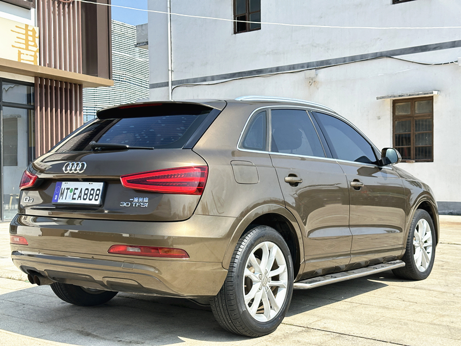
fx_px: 639
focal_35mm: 48
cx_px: 230
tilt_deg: -0.5
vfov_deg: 30.3
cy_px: 173
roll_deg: -0.2
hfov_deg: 39.7
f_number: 1.78
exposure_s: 1/1695
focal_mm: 6.86
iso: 64
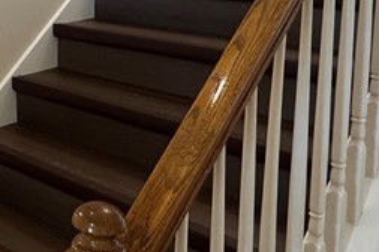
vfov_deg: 22.1
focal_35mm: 59
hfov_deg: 30.8
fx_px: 620
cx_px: -24
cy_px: 0
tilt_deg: -7.0
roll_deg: -0.3
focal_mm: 2.22
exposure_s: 1/60
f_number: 2.2
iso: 500
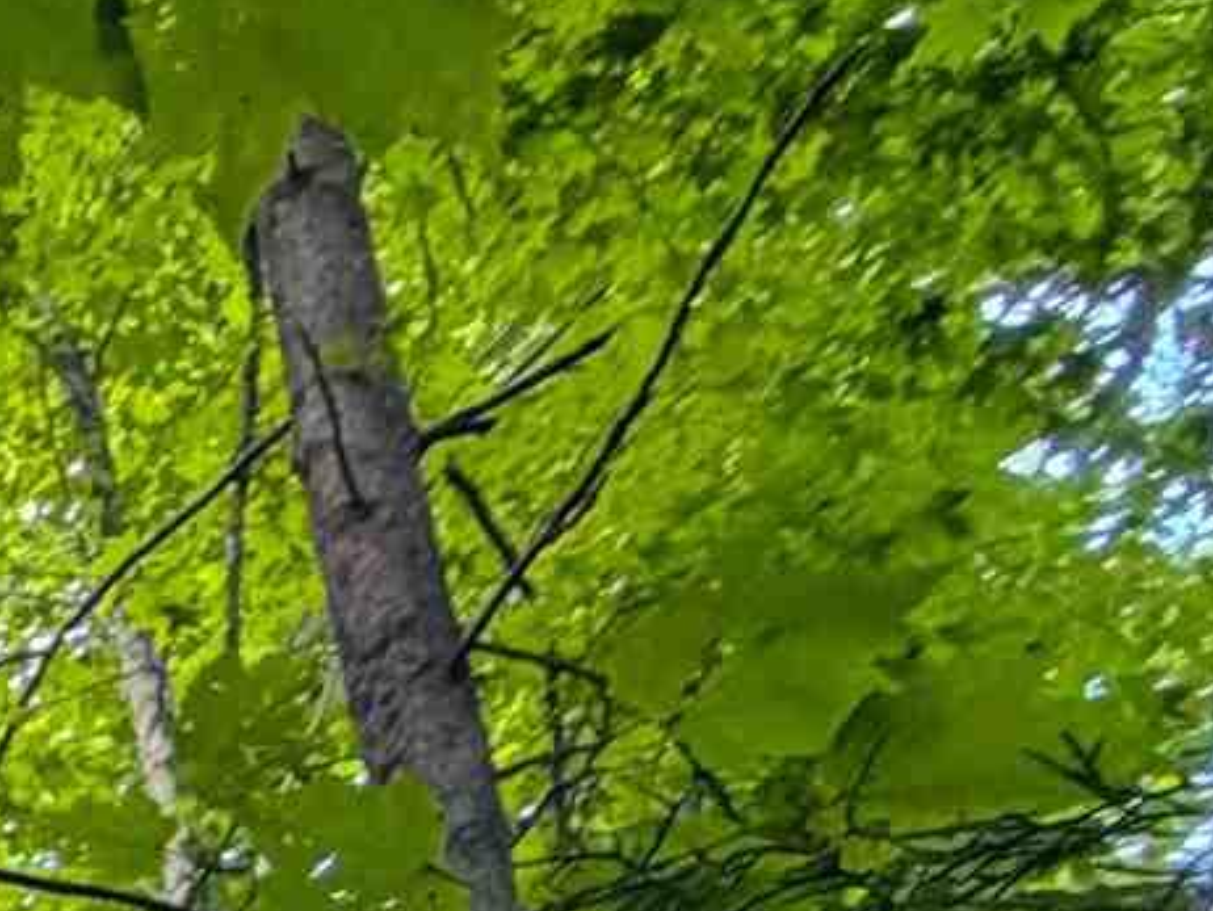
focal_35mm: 93
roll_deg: +0.3
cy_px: 2465
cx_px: -1546
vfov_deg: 11.6
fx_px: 3261
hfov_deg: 14.9
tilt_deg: +11.5
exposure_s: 1/60
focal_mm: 2.22
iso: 320
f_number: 2.2
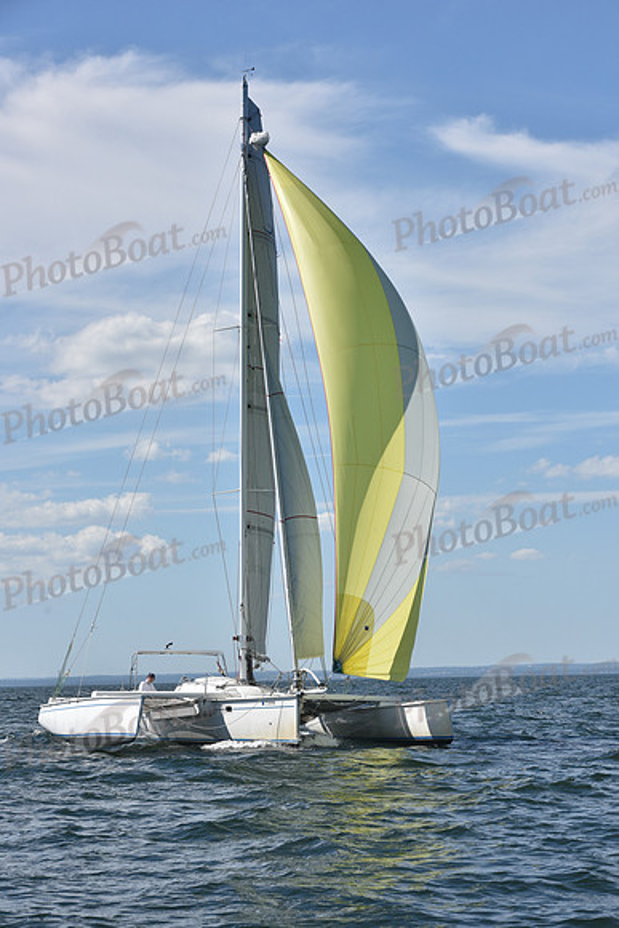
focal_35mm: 86
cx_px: 310
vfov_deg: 23.6
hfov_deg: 15.9
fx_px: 2217
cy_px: 464
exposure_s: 1/1250
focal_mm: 86
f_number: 10
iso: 320
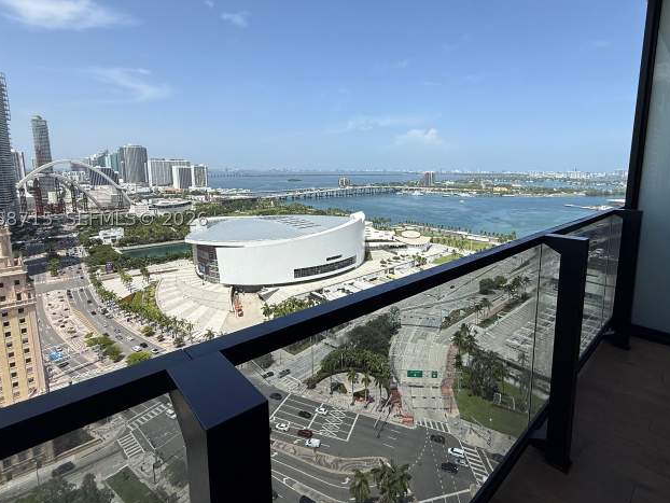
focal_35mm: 18
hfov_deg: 87.4
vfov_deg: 71.3
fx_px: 349
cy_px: 219
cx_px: 373
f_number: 2.2
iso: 50
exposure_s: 1/3125
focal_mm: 2.22
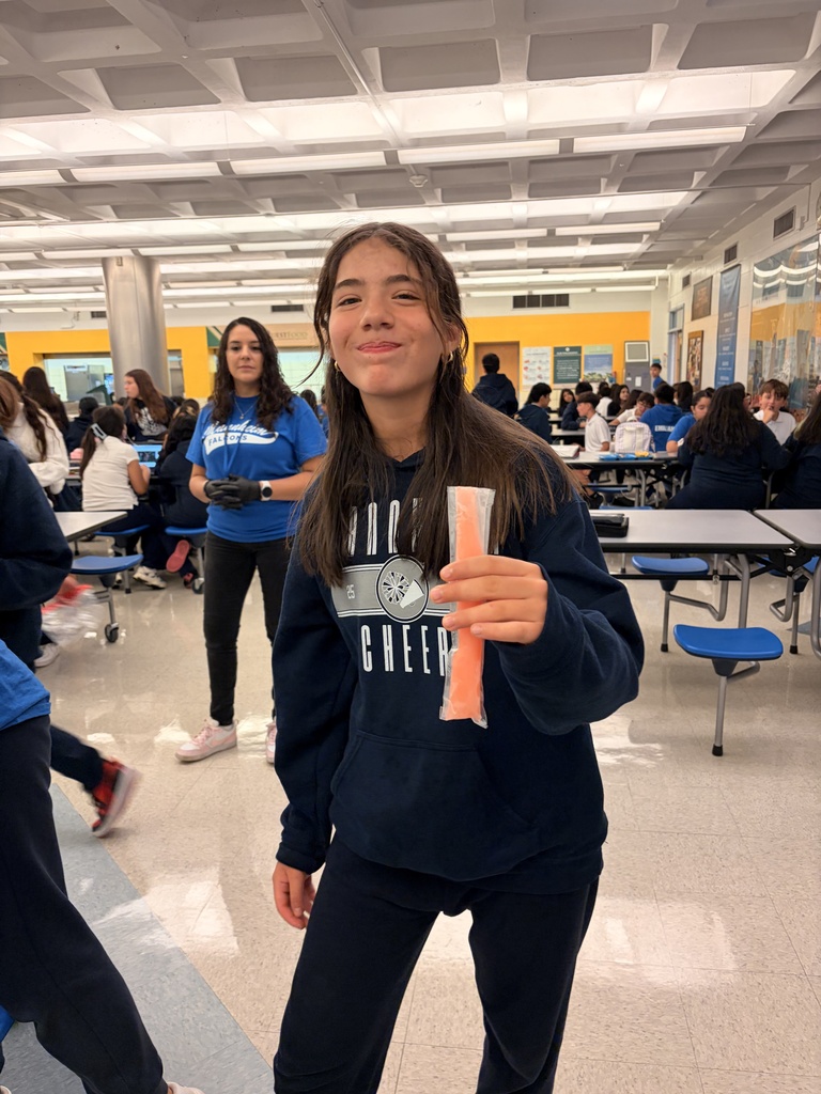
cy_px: 547
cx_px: 410
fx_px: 822
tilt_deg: -11.6
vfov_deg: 67.3
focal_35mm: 26
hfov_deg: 53.1
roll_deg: +2.7
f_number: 1.6
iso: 160
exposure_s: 1/68
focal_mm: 5.96
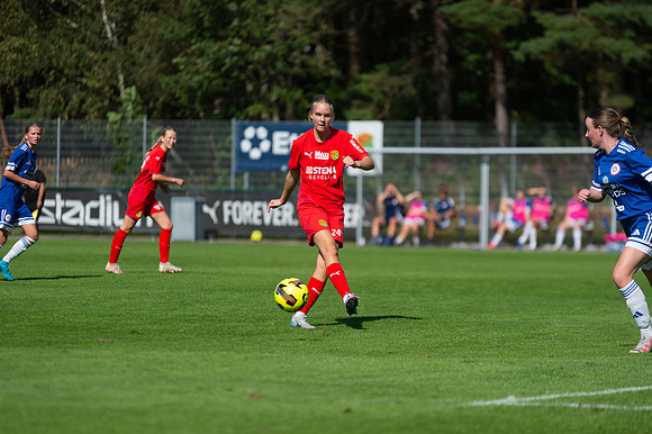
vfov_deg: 6.6
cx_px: 326
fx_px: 3767
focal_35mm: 208
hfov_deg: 9.9
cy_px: 217
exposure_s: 1/2500
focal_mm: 200
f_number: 3.2
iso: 100
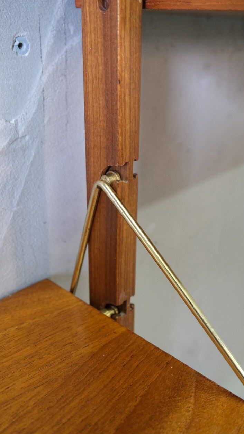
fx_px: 391
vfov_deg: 58.0
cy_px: 217
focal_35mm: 34
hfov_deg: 34.6
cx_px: 113
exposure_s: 1/30
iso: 2000
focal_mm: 21.2
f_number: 4
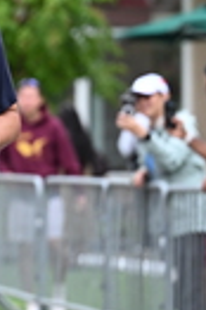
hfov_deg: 3.2
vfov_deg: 4.9
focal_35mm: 424
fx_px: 3649
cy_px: 59
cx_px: -202
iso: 640
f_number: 2.8
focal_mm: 101
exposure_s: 1/2000
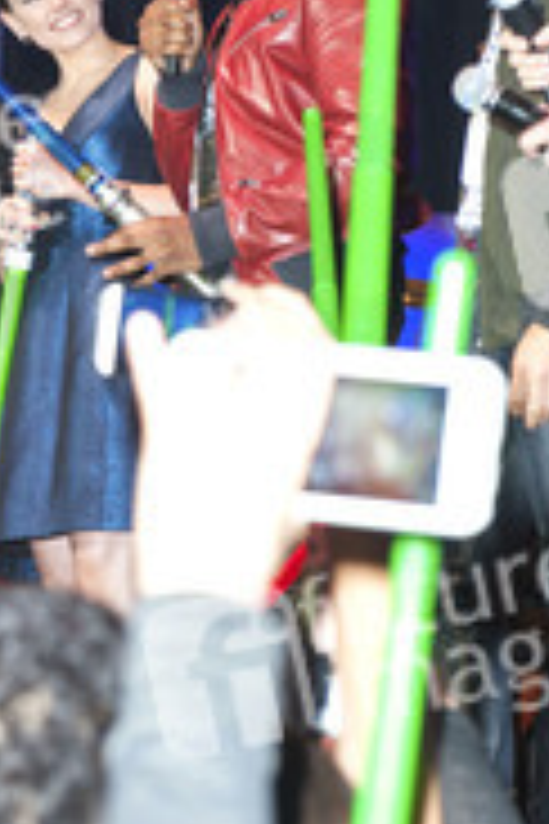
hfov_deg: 8.9
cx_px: -34
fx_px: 3500
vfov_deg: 13.4
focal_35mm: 153
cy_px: 428
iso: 640
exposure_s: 1/250
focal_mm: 70
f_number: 4
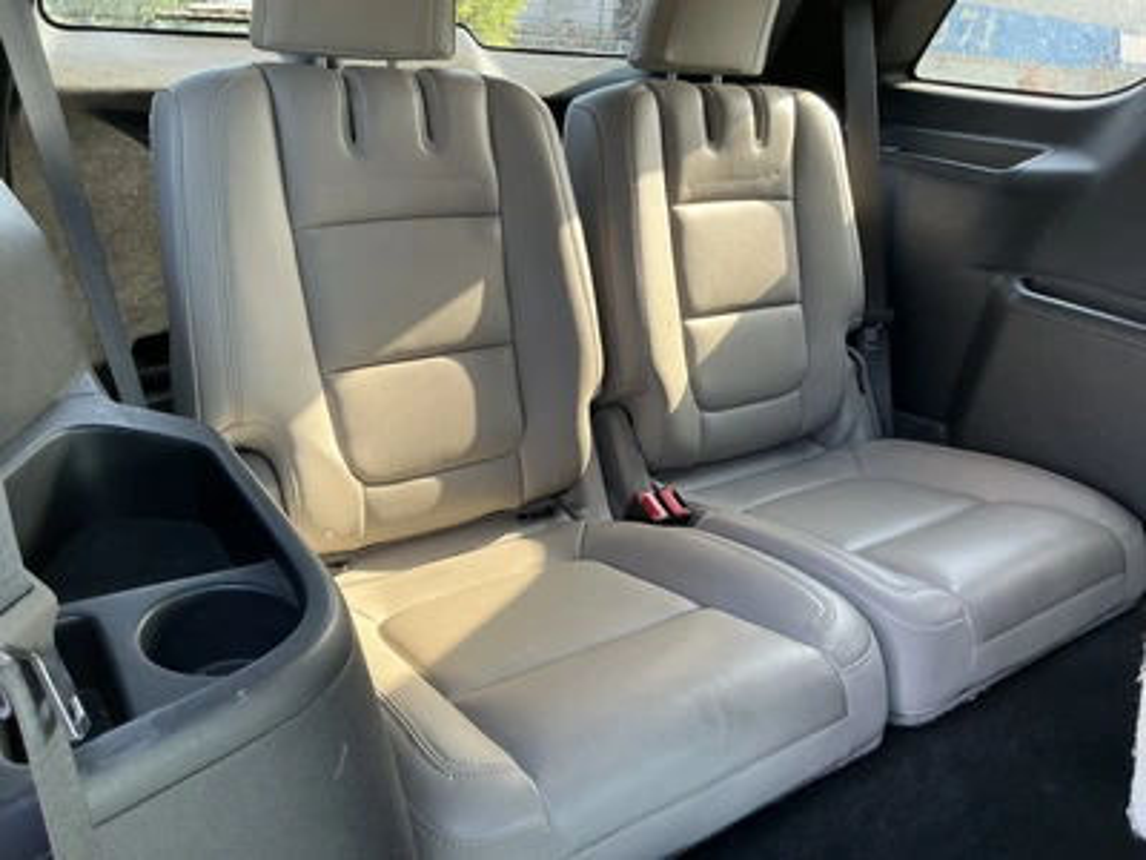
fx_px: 927
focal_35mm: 28
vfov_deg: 49.7
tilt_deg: -22.0
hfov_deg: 63.4
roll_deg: -4.6
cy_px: 430
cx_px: 573
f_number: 1.8
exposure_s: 1/78
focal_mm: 3
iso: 64
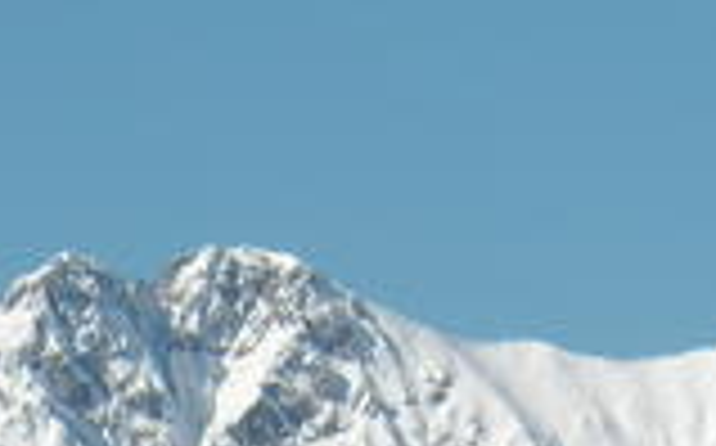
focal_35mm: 521
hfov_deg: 4.0
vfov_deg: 2.5
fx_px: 10156
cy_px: -401
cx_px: 621
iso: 50
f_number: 4.8
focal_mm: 21.8
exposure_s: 1/500
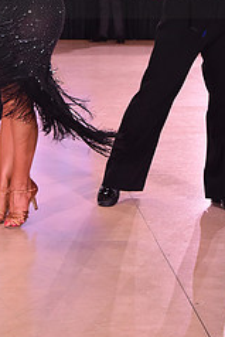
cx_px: 74
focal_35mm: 112
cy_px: -28
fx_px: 1048
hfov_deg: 12.2
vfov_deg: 17.7
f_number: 6.3
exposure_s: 1/320
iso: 2500
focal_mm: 46
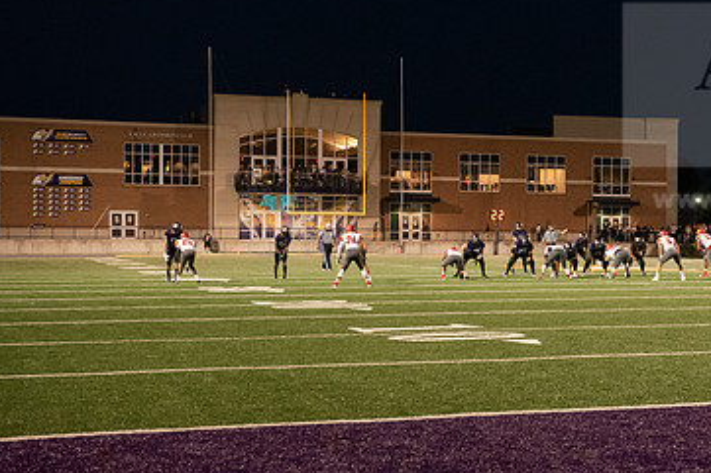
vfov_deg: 17.7
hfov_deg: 25.9
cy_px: 240
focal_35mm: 77
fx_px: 1520
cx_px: 564
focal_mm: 48
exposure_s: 1/320
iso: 6400
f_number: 4.5
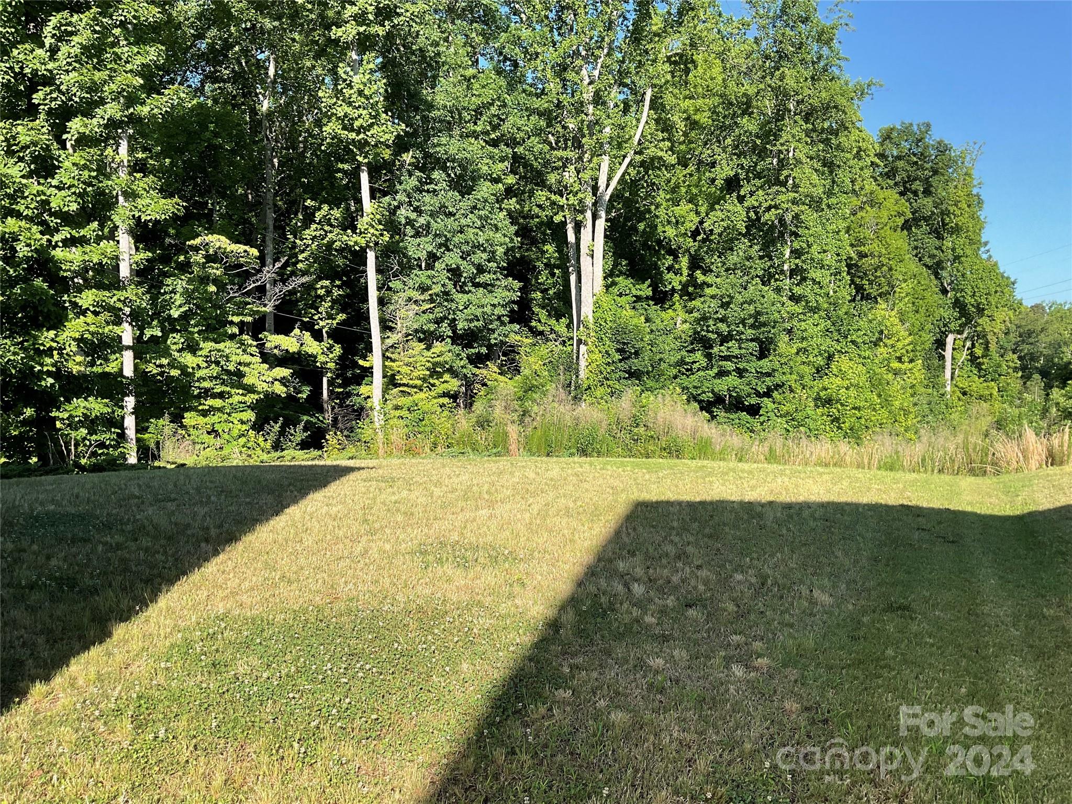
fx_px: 898
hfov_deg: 61.7
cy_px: 402
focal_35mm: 29
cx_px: 536
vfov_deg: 48.2
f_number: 1.8
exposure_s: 1/869
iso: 16
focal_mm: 3
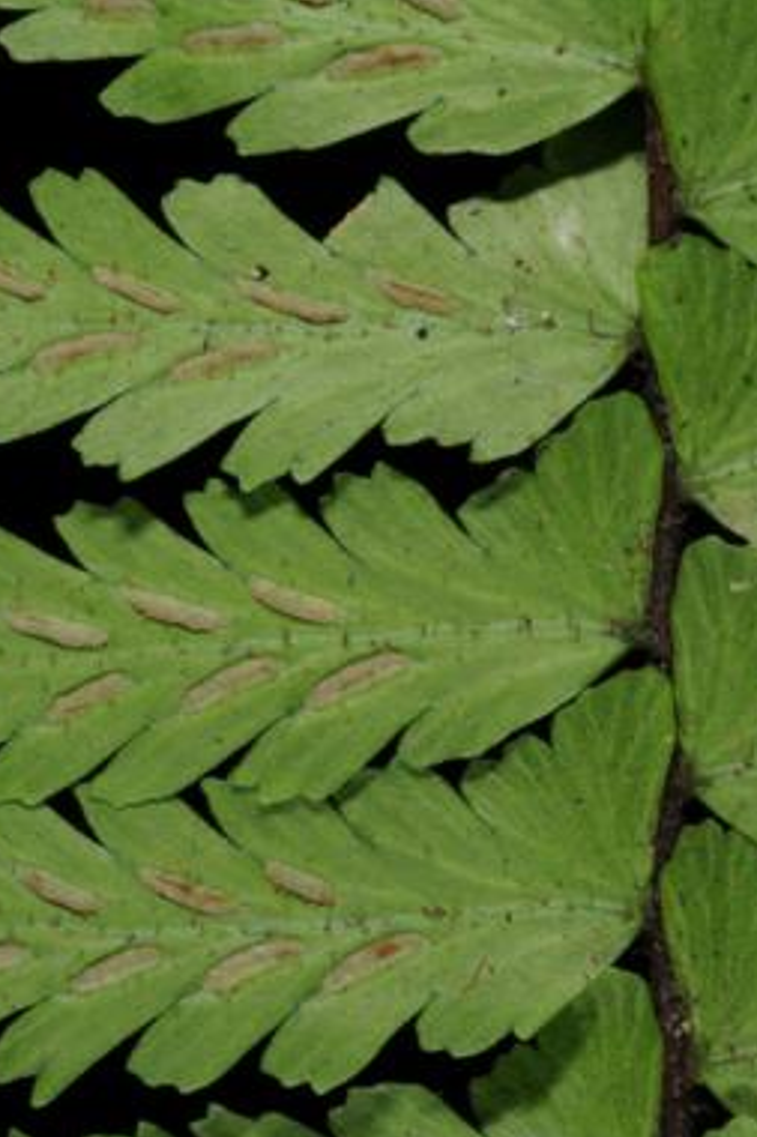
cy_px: 895
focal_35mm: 142
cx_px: 178
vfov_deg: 14.4
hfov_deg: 9.6
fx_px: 4483
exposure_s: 1/60
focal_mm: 60
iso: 200
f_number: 36
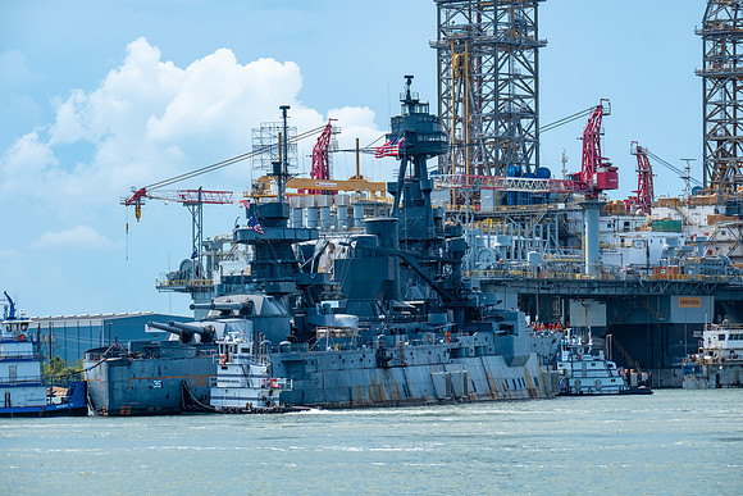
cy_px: 248
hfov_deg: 13.7
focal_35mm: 150
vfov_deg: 9.2
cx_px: 372
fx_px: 3096
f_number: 7.1
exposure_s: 1/300
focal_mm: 99.8
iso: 200
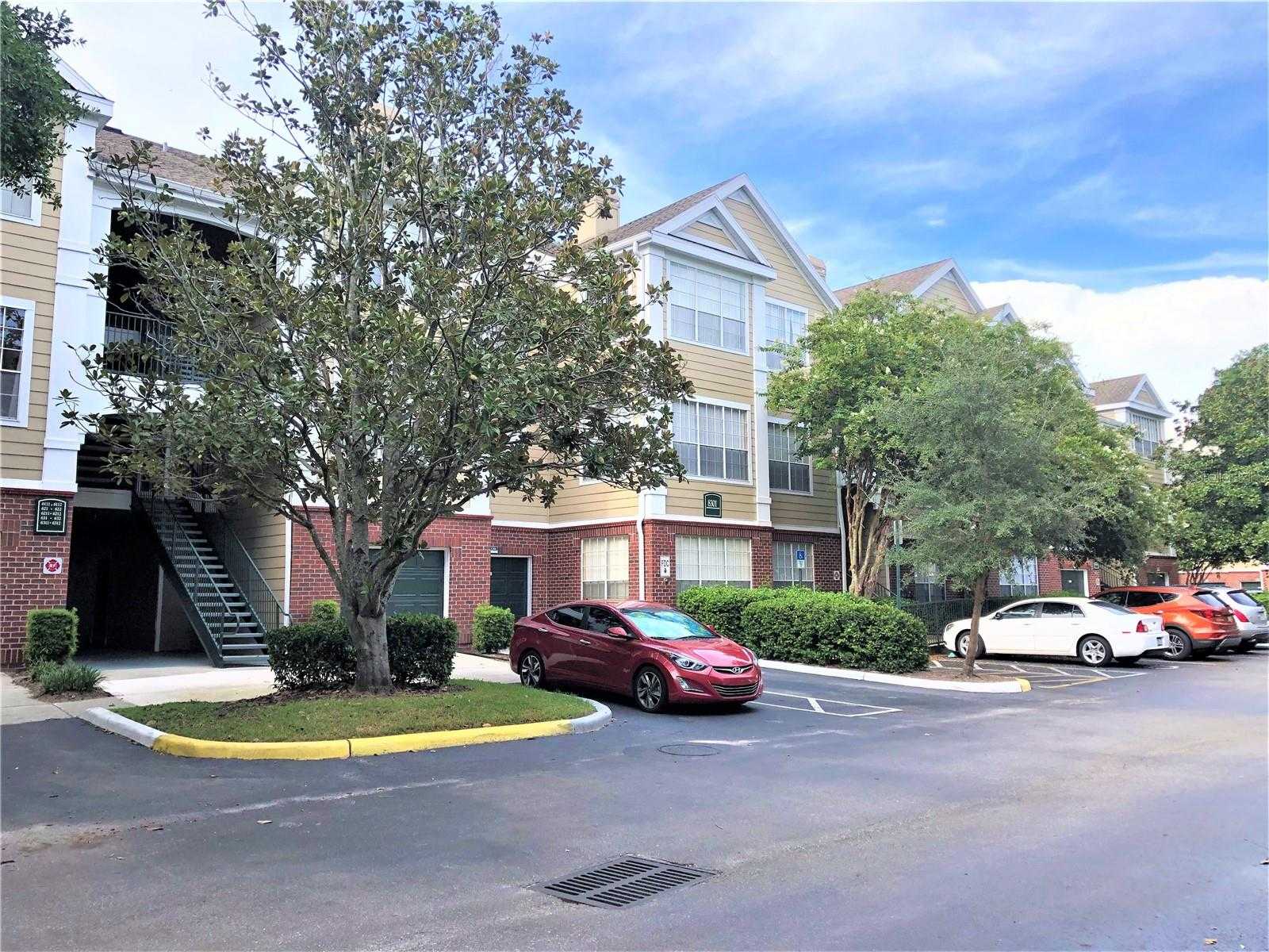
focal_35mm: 28
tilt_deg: +7.3
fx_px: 1026
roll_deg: +1.4
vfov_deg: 49.7
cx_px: 634
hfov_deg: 63.4
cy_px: 476
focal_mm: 3.99
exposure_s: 1/623
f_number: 1.8
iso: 20
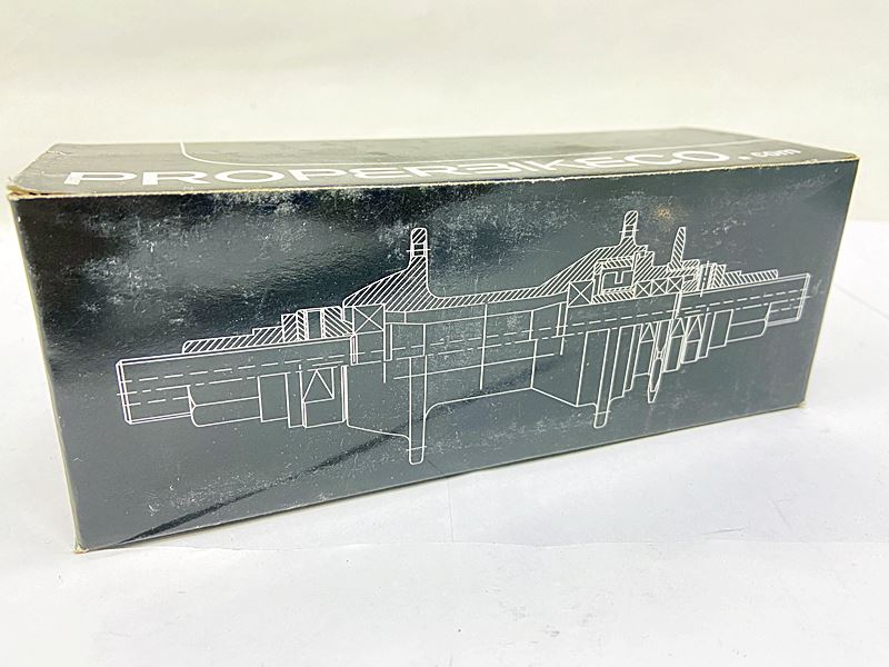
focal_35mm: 26
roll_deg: -2.1
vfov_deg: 53.1
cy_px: 334
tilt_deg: -21.5
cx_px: 444
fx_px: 668
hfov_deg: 67.3
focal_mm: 4.25
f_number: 1.8
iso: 320
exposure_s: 1/50
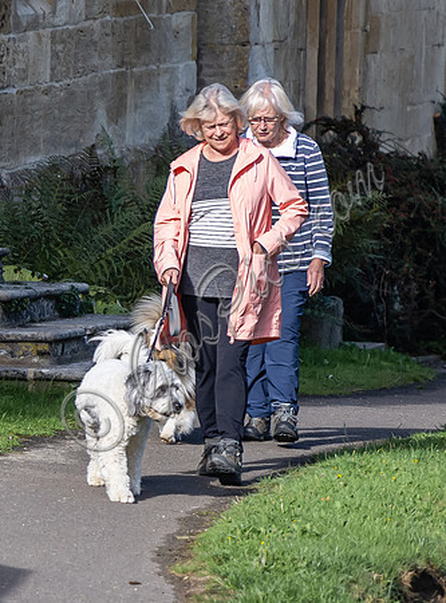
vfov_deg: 2.3
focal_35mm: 852
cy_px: 320
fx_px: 14771
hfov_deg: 1.7
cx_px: -489
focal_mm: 200
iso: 400
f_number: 2.8
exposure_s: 1/2000
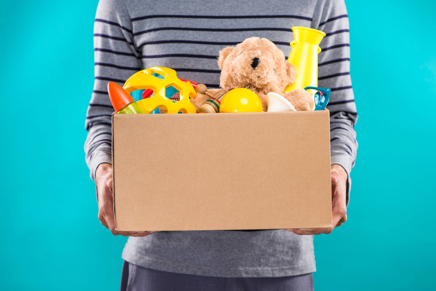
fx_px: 1272
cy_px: 146
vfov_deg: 13.0
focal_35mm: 105
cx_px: 218
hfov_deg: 19.5
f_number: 5.6
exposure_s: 1/125
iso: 100
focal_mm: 105
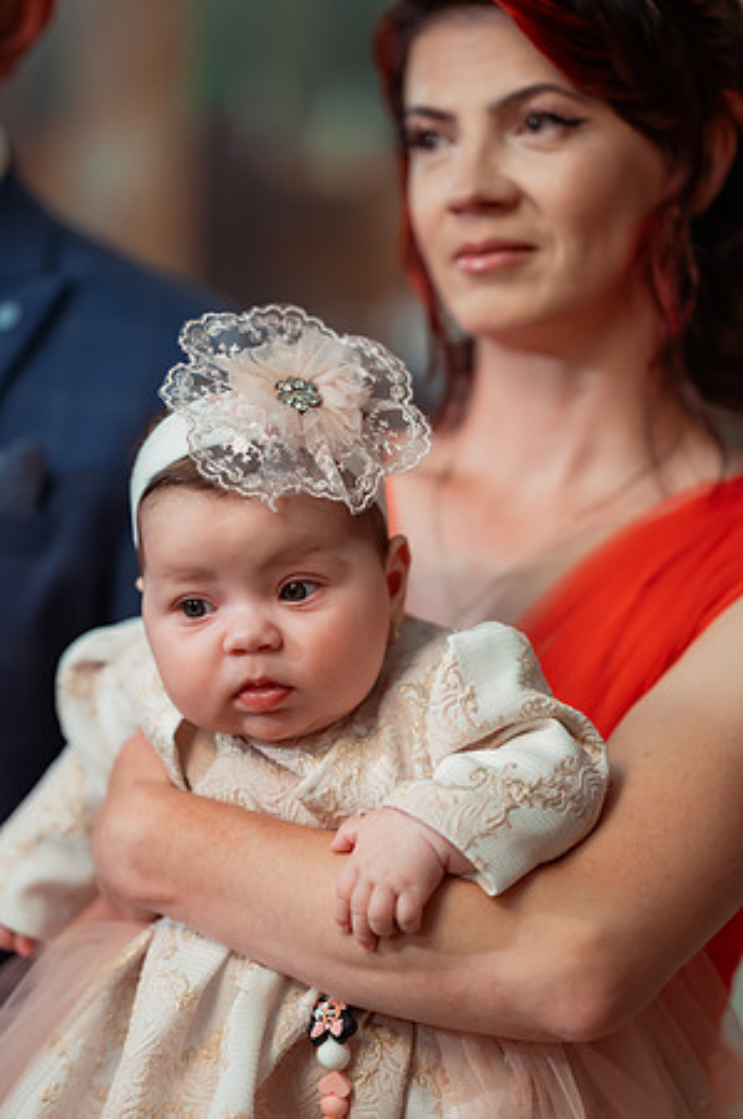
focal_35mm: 85
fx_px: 2637
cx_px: 372
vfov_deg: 23.9
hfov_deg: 16.0
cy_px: 560
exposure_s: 1/250
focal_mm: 85
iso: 1600
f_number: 2
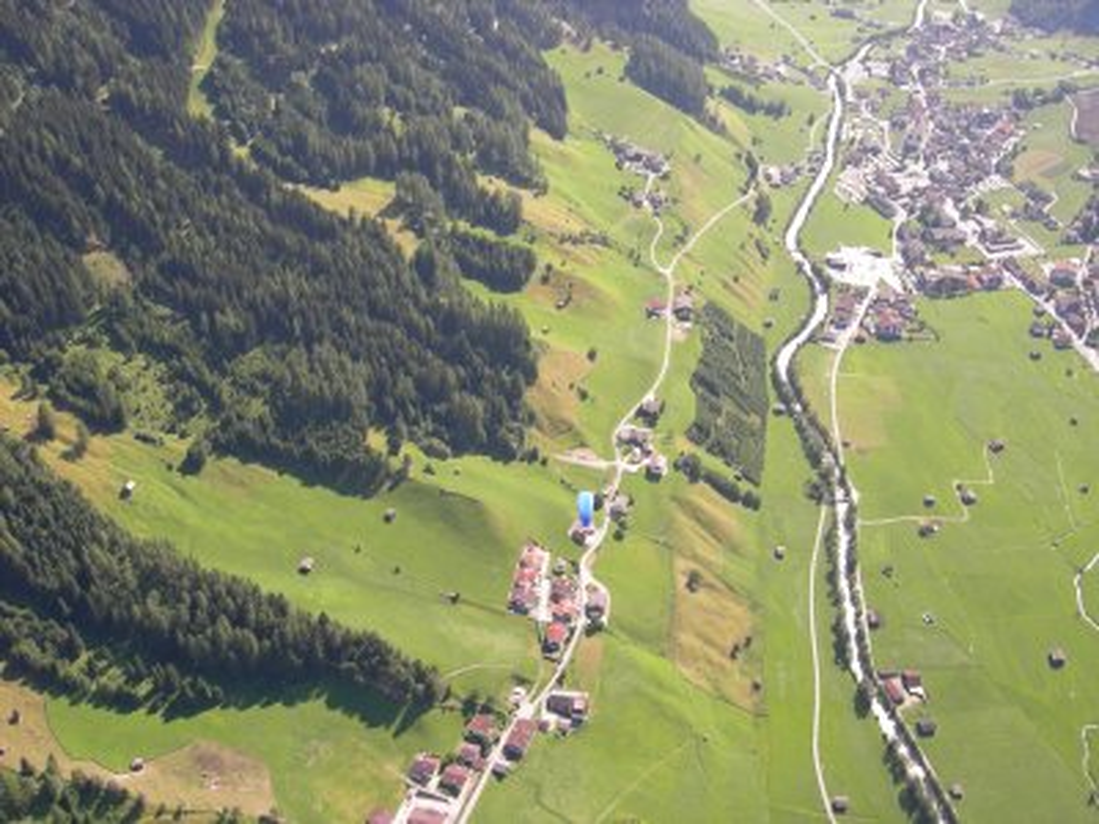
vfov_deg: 39.7
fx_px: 1143
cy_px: 412
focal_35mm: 36
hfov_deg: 51.4
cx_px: 550
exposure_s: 1/147
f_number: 4.8
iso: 64
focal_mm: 7.5
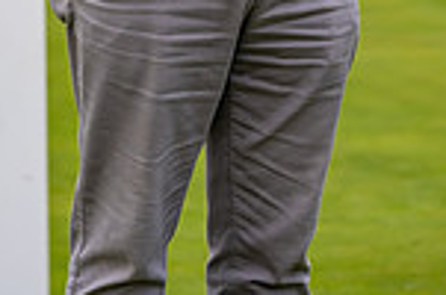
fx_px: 3140
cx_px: 32
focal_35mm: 254
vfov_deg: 5.2
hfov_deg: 8.1
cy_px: -357
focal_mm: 85
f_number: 2.8
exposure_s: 1/200
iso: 320
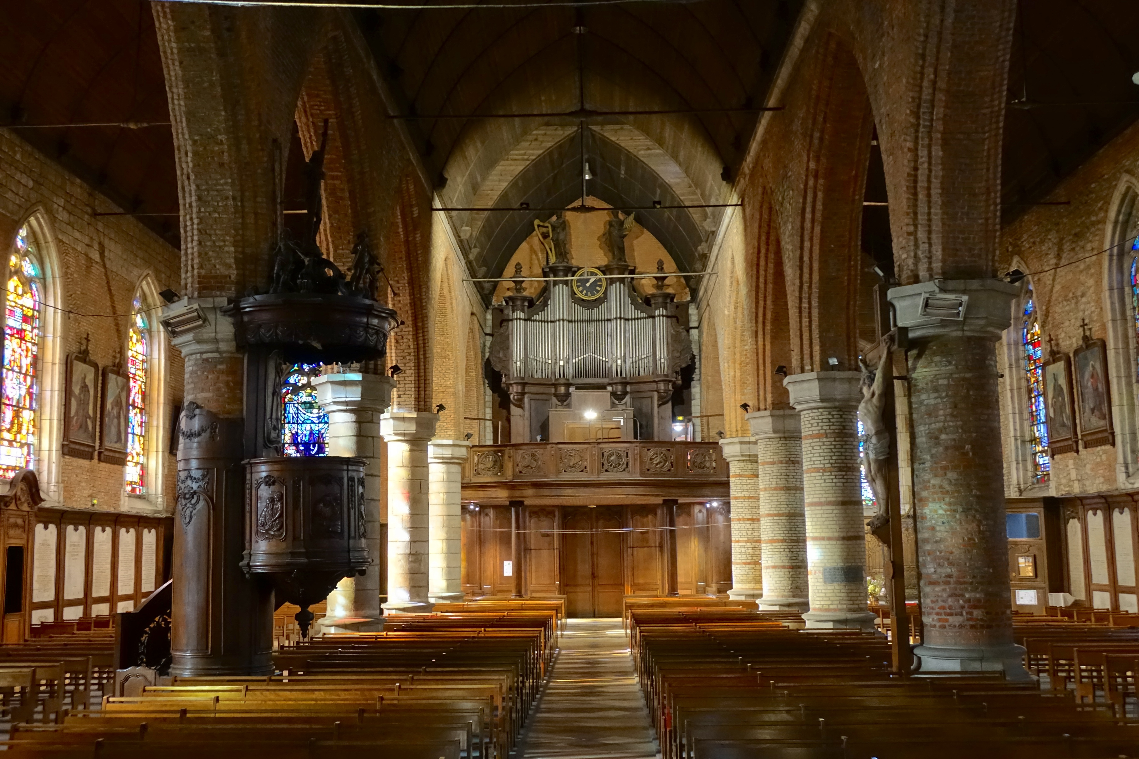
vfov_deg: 33.4
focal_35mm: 40
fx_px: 1265
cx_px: 570
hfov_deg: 48.5
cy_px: 380
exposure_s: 1/40
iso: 2500
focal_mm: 14.53
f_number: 2.8
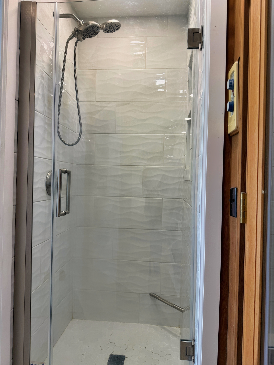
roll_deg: -0.6
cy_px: 182
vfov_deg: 71.6
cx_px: 137
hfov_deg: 56.8
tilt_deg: -0.4
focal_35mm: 24
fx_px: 253
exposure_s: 1/120
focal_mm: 6.76
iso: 100
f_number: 1.78
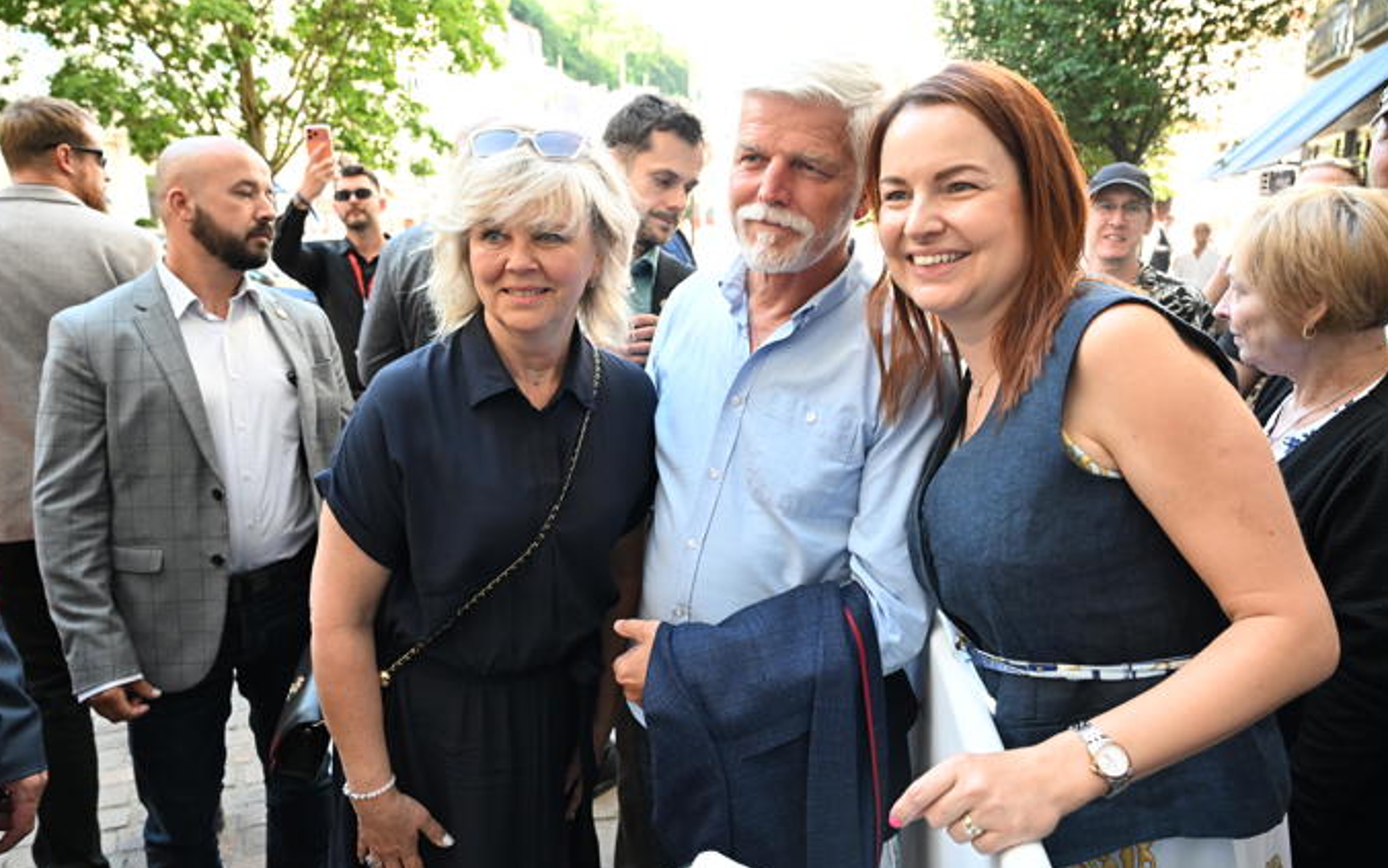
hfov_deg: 69.3
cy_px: 447
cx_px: 694
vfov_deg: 46.8
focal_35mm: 27
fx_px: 1004
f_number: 5
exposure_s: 1/250
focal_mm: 25.5
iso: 2000
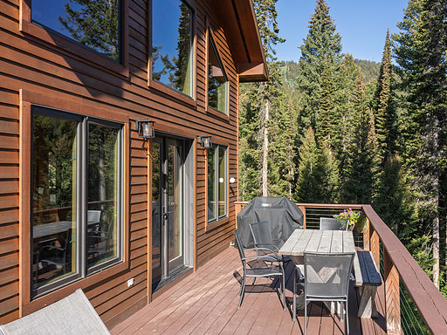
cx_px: 249
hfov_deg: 56.7
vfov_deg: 44.2
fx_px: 413
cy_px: 167
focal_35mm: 32
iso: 400
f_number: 22
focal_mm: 29
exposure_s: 1/125
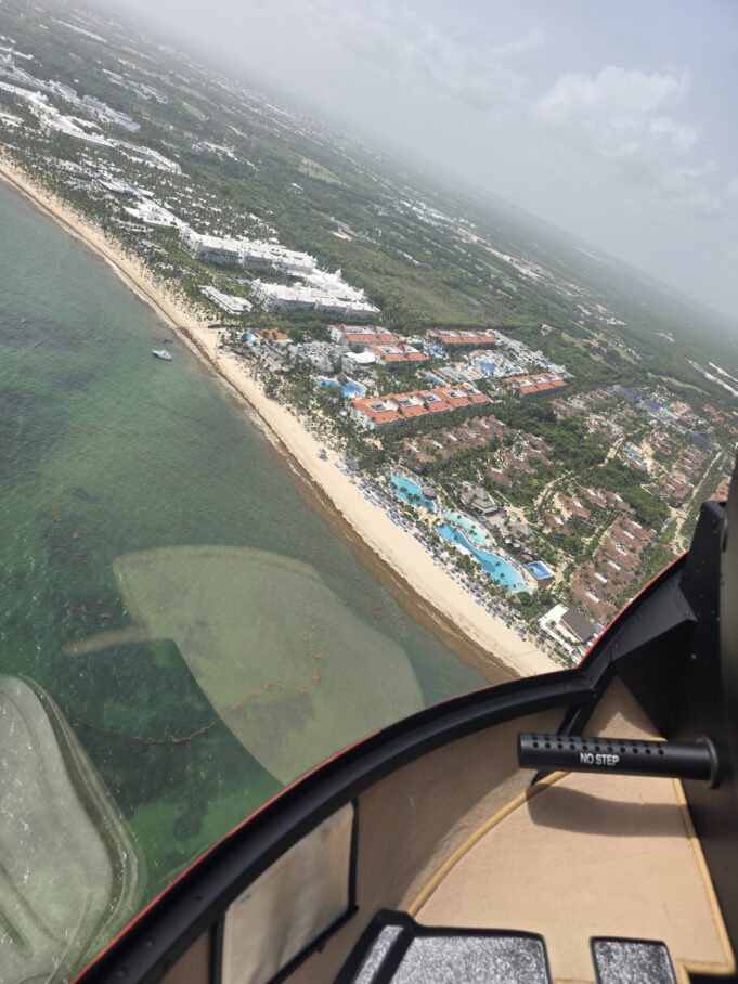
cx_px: 369
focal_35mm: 23
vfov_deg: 73.9
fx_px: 654
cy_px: 492
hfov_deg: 58.9
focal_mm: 6.3
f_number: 1.7
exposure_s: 1/1864
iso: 40
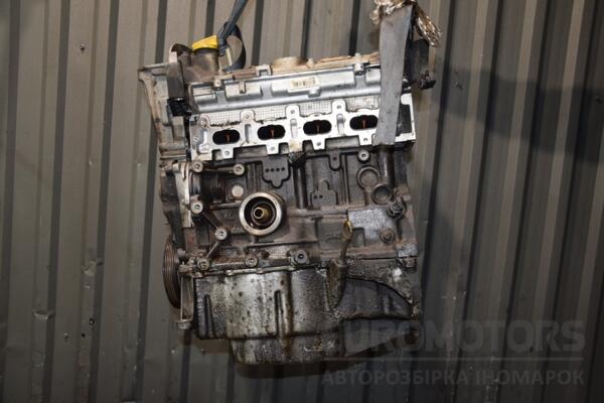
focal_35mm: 33
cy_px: 202
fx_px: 554
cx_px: 302
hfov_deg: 57.2
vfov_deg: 40.0
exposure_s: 1/60
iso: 800
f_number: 5
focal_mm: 22
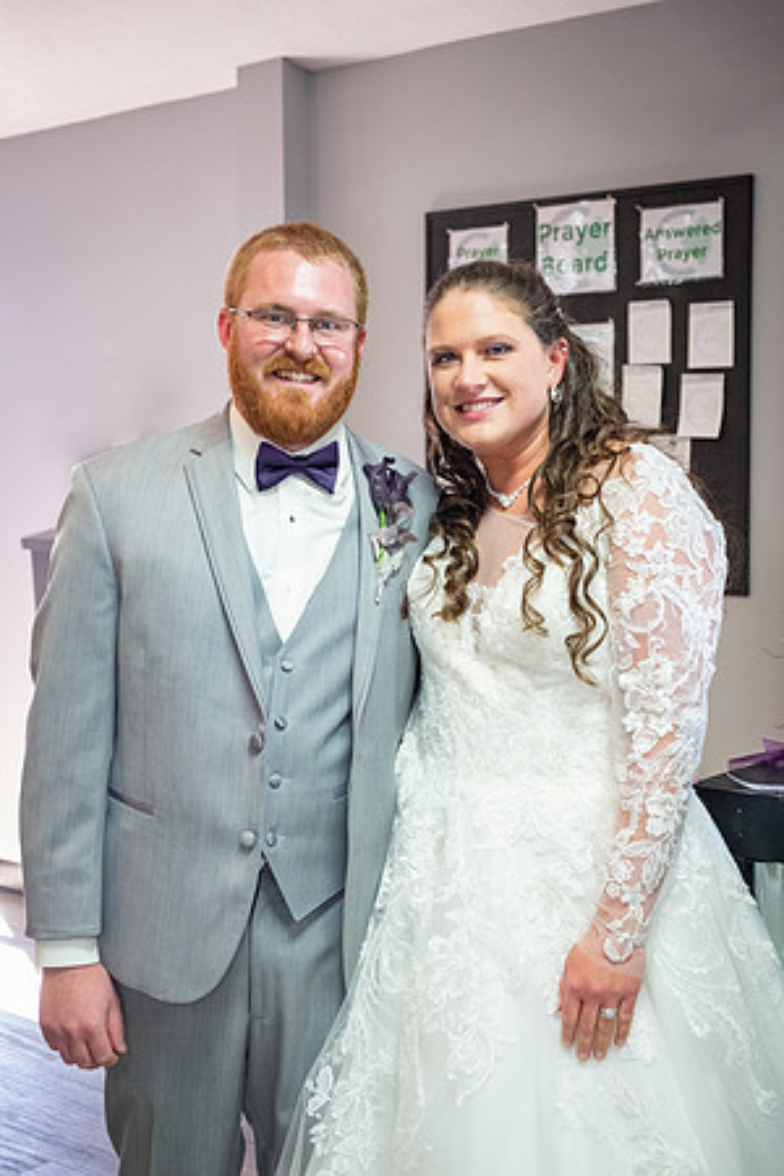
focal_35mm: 49
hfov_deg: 27.5
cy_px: 588
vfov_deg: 40.3
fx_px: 1601
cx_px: 392
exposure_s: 1/100
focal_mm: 32.9
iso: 1600
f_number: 3.6
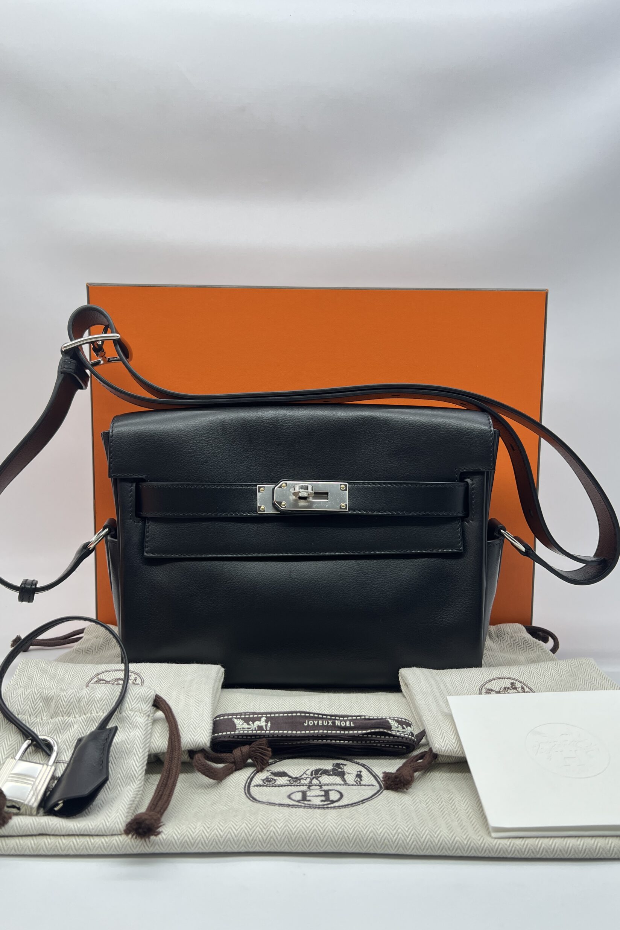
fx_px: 723
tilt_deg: -4.2
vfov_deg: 65.5
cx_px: 301
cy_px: 474
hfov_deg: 46.4
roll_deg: -0.5
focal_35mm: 28
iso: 50
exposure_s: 1/100
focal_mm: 5.7
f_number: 1.5
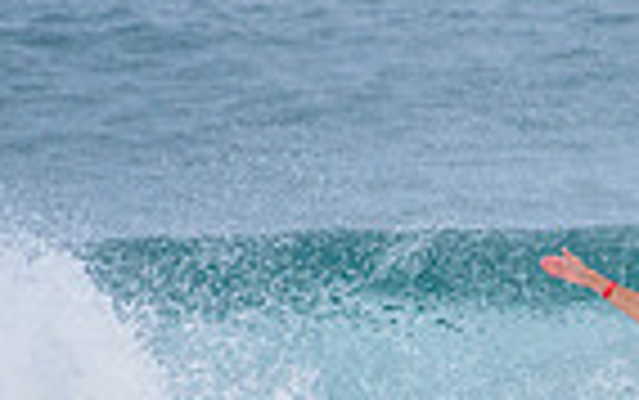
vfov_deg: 0.6
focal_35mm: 2082
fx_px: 36286
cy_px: 515
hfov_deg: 1.0
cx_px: 868
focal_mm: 500
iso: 250
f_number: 5.6
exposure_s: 1/2000
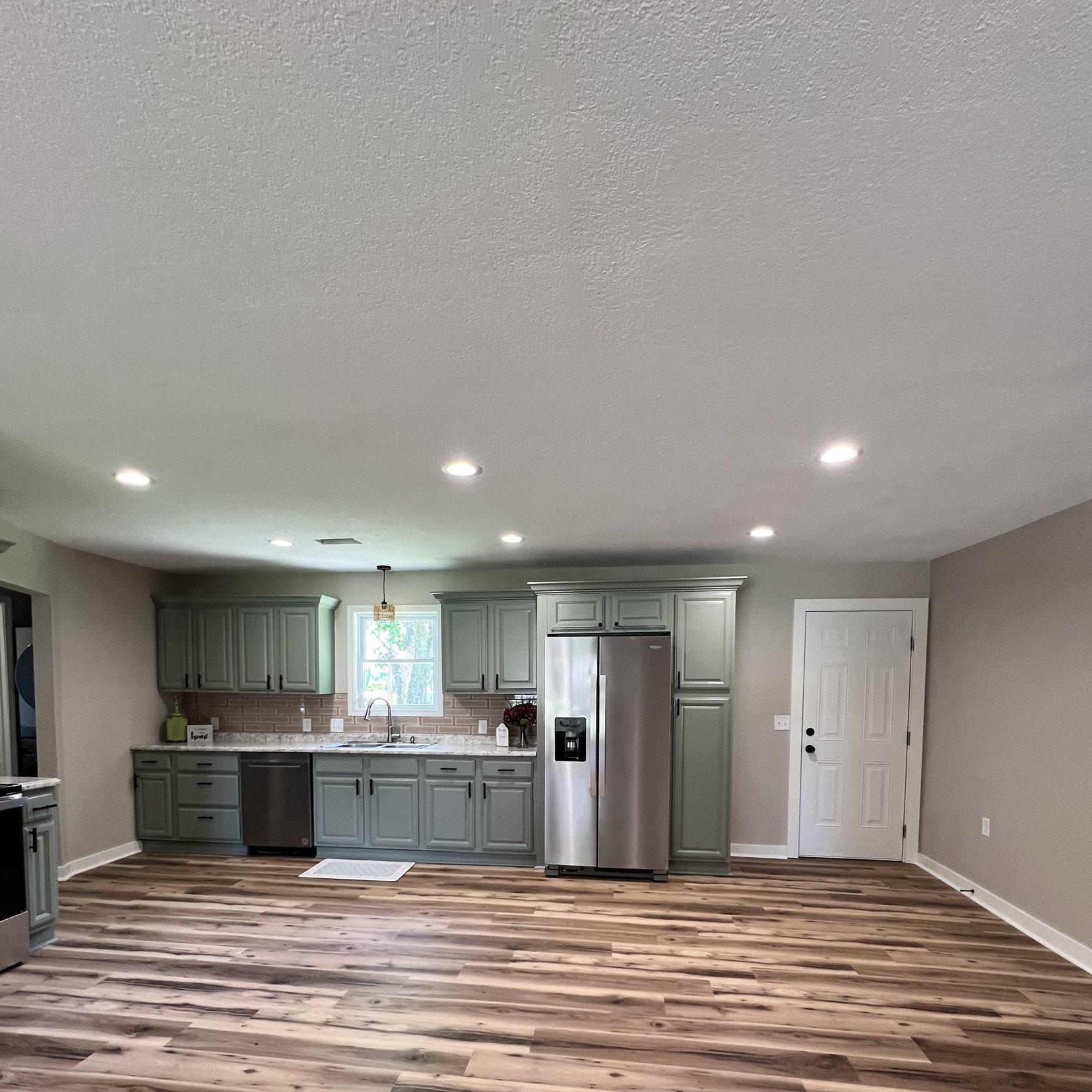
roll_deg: +0.2
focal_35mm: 16
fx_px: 571
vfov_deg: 84.7
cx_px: 531
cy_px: 720
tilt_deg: -2.6
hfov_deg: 87.4
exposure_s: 1/60
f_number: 1.8
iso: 160
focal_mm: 1.57
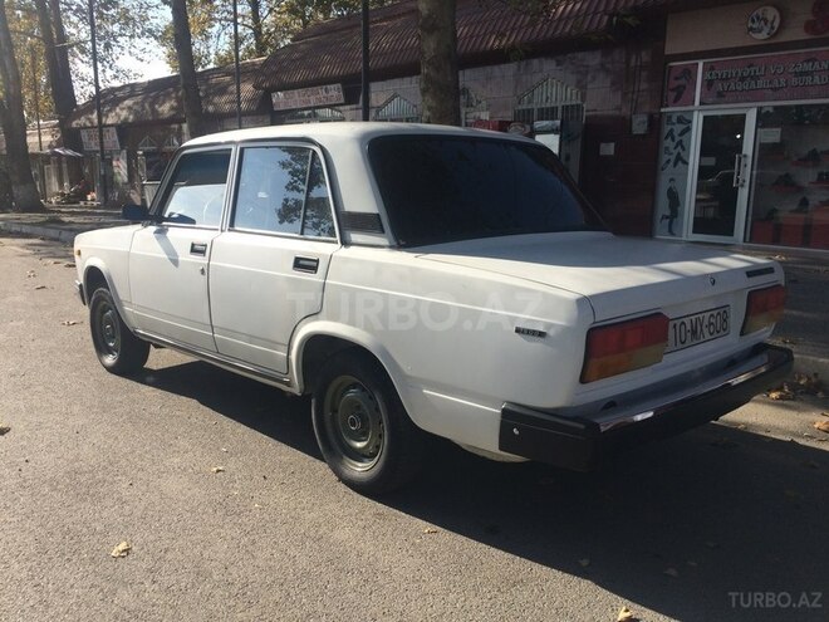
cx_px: 414
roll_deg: -1.3
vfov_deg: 48.2
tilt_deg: -12.1
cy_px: 311
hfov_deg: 61.7
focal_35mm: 29
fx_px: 695
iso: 32
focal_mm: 4.15
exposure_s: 1/1466
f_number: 2.2
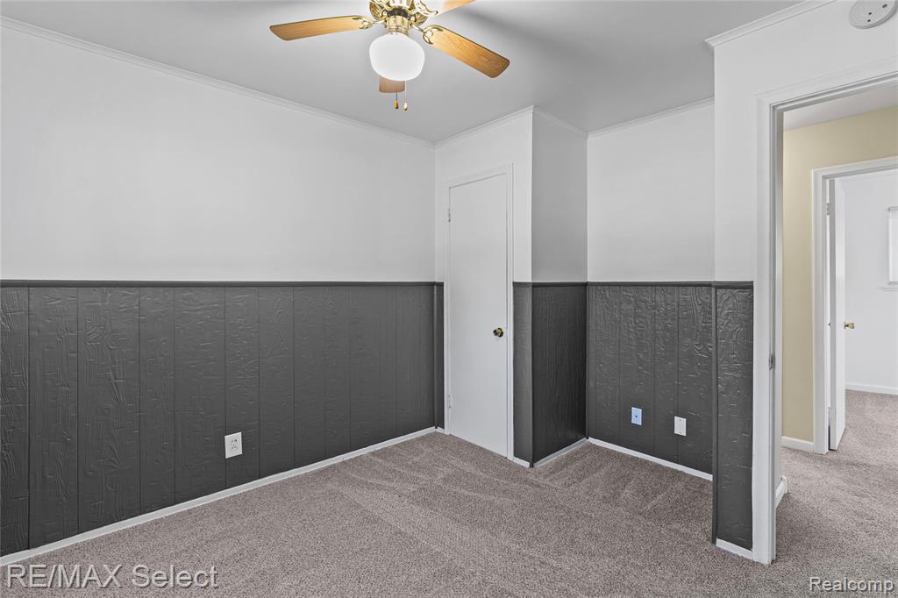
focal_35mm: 16
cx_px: 449
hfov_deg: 96.8
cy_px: 299
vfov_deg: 73.7
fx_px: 399
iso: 4000
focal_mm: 16
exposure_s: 1/30
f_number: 5.6
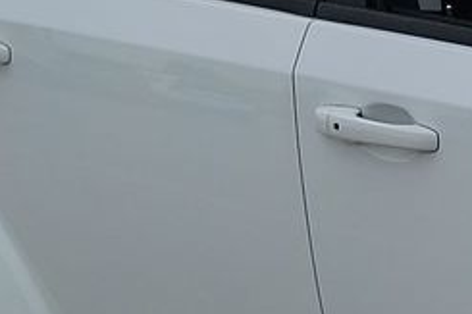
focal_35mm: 163
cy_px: 287
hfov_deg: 10.8
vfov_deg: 8.4
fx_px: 2136
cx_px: 1108
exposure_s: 1/870
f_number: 1.8
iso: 50
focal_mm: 6.7
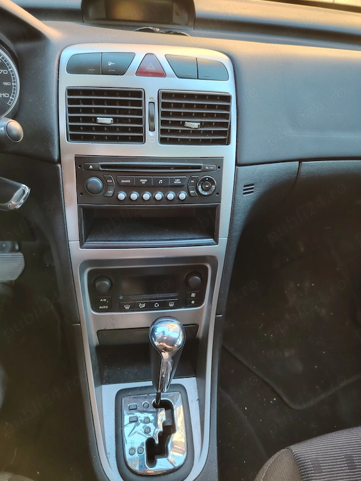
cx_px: 174
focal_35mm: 25
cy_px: 234
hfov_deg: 54.9
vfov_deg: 69.4
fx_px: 348
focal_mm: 5.25
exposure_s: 1/33.3
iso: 681
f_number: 1.75
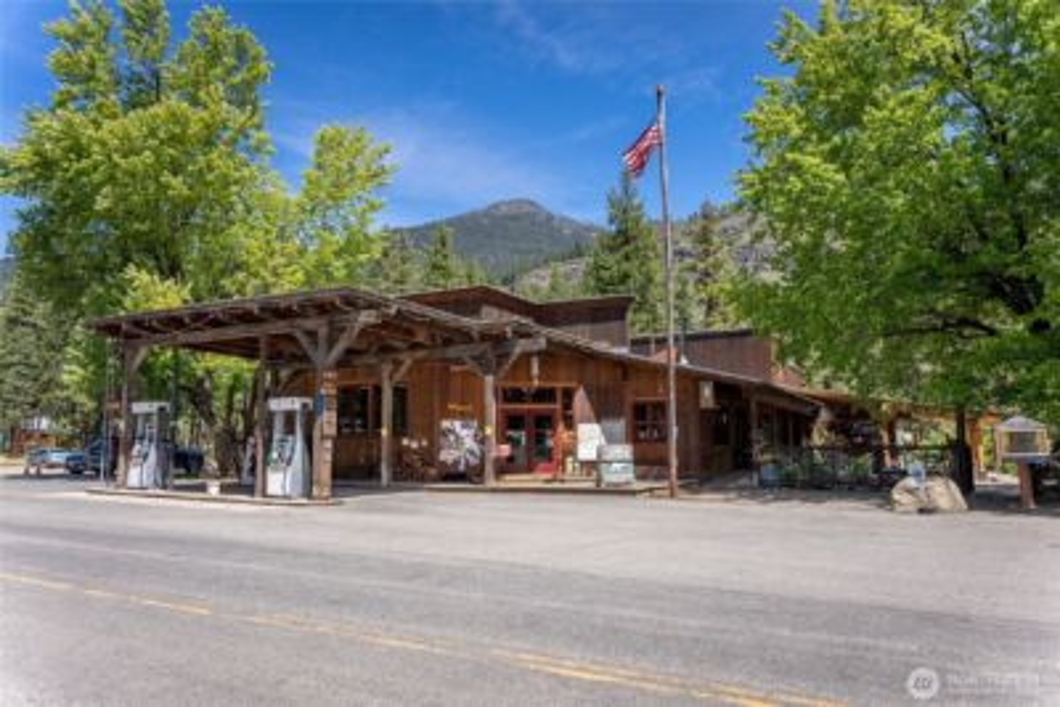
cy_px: 354
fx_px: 766
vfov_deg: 49.6
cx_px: 530
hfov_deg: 69.4
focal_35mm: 26
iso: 80
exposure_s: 1/400
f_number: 5
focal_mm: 26
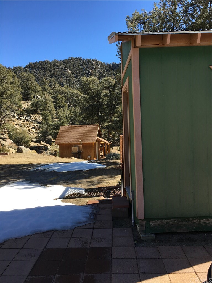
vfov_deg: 61.7
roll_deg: +2.9
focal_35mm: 29
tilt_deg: -2.6
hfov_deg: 48.2
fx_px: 237
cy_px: 142
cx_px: 106
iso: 25
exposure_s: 1/769
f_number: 2.2
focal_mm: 4.15
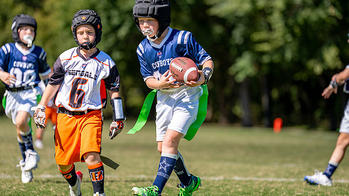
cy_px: 100
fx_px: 1500
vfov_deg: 7.5
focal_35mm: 162
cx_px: 167
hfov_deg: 13.3
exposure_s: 1/2500
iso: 160
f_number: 2.8
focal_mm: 147
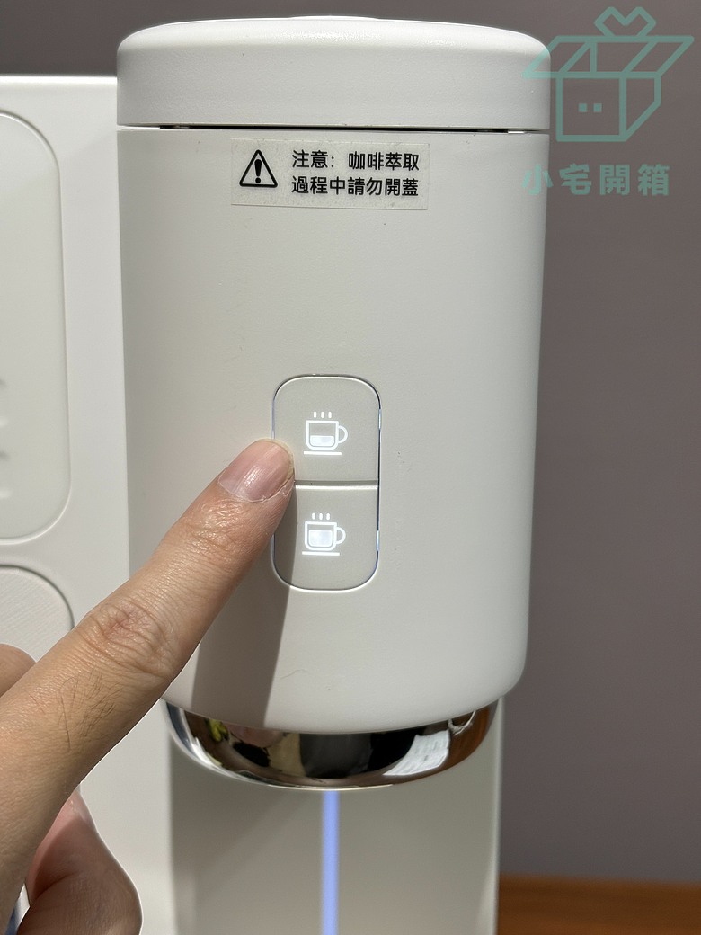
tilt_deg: -11.9
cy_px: 468
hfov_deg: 28.0
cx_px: 350
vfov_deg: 36.8
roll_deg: -1.0
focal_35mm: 52
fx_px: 1404
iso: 32
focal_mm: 5.96
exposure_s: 1/60
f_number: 1.6
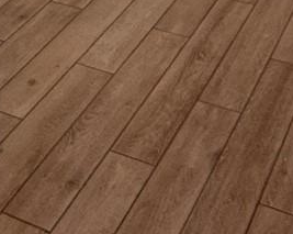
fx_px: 710
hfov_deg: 23.2
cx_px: 184
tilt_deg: -16.0
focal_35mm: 82
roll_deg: +0.7
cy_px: -214
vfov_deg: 15.5
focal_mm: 2.22
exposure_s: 1/60
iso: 250
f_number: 2.2
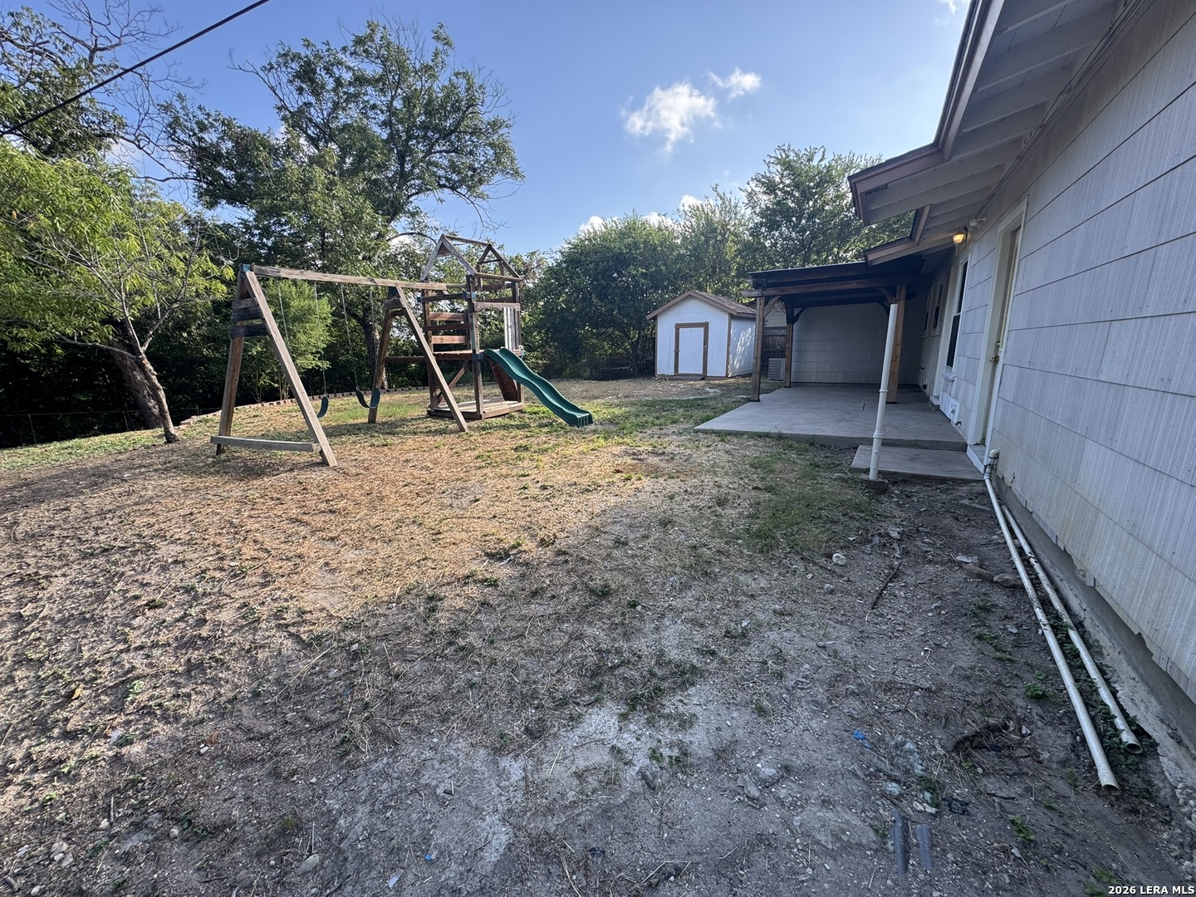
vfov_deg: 85.7
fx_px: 484
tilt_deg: -12.9
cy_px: 448
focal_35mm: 14
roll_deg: +0.7
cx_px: 598
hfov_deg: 102.1
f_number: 2.2
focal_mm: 2.22
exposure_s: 1/308
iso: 40
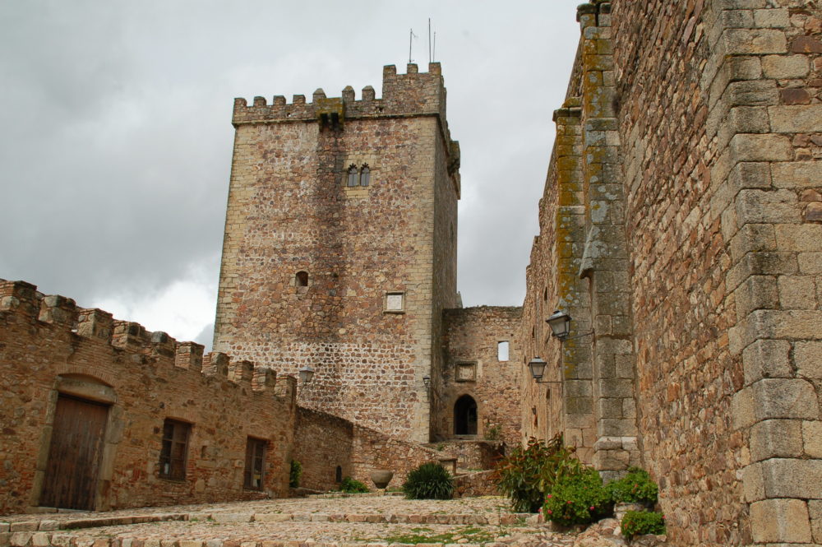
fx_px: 856
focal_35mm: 38
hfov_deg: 51.3
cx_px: 411
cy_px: 274
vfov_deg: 35.4
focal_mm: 25
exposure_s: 1/250
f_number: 13
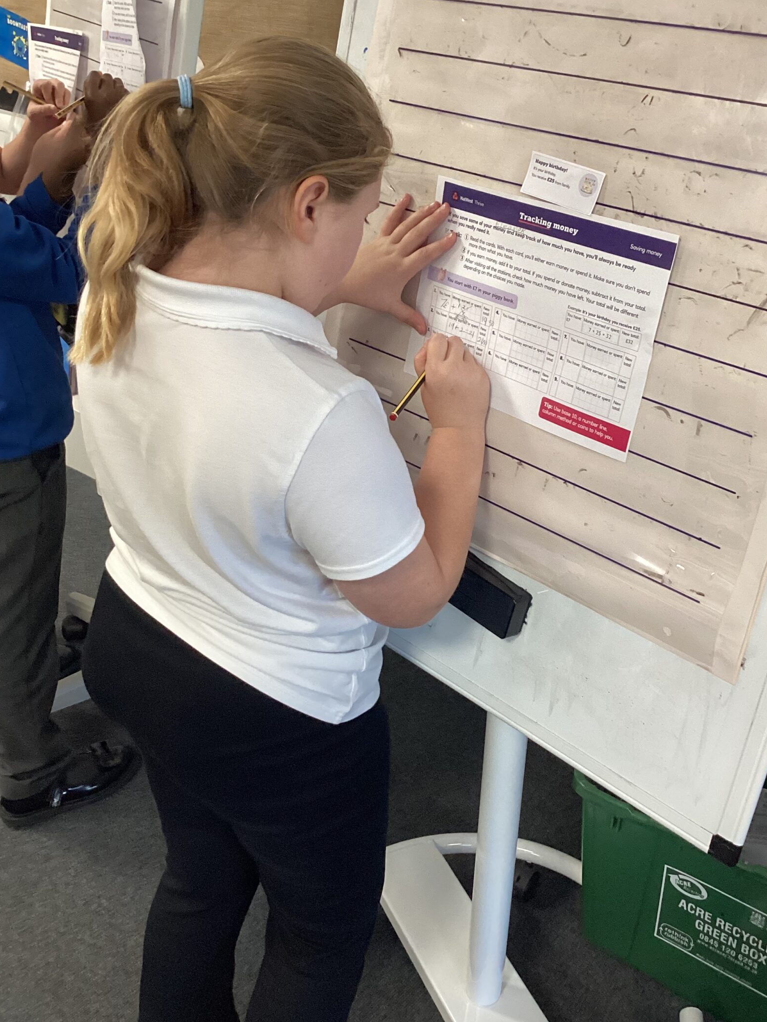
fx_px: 1123
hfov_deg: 37.7
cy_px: 476
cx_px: 410
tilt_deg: -28.5
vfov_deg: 48.9
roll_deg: -1.0
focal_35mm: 38
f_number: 2.4
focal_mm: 3.3
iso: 200
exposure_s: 1/60
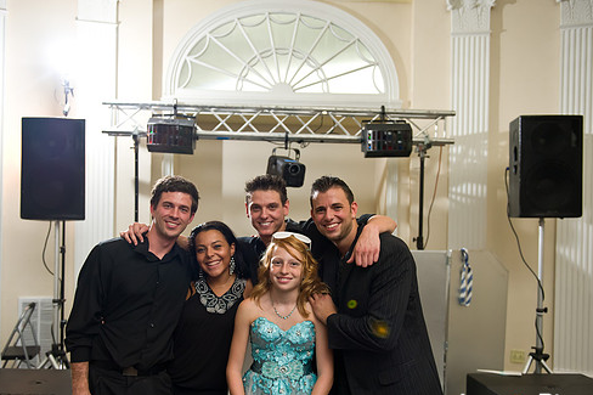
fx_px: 626
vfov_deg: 35.0
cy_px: 224
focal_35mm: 38
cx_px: 266
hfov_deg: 50.6
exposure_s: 1/125
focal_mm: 32
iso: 1600
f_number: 3.2
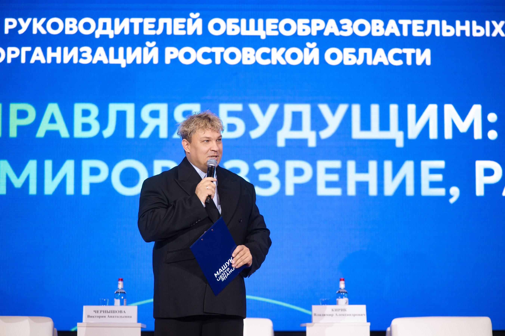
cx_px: 252
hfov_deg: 18.3
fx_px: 1570
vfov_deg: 12.2
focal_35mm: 112
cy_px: 168
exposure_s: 1/250
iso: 320
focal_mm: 75
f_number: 1.4
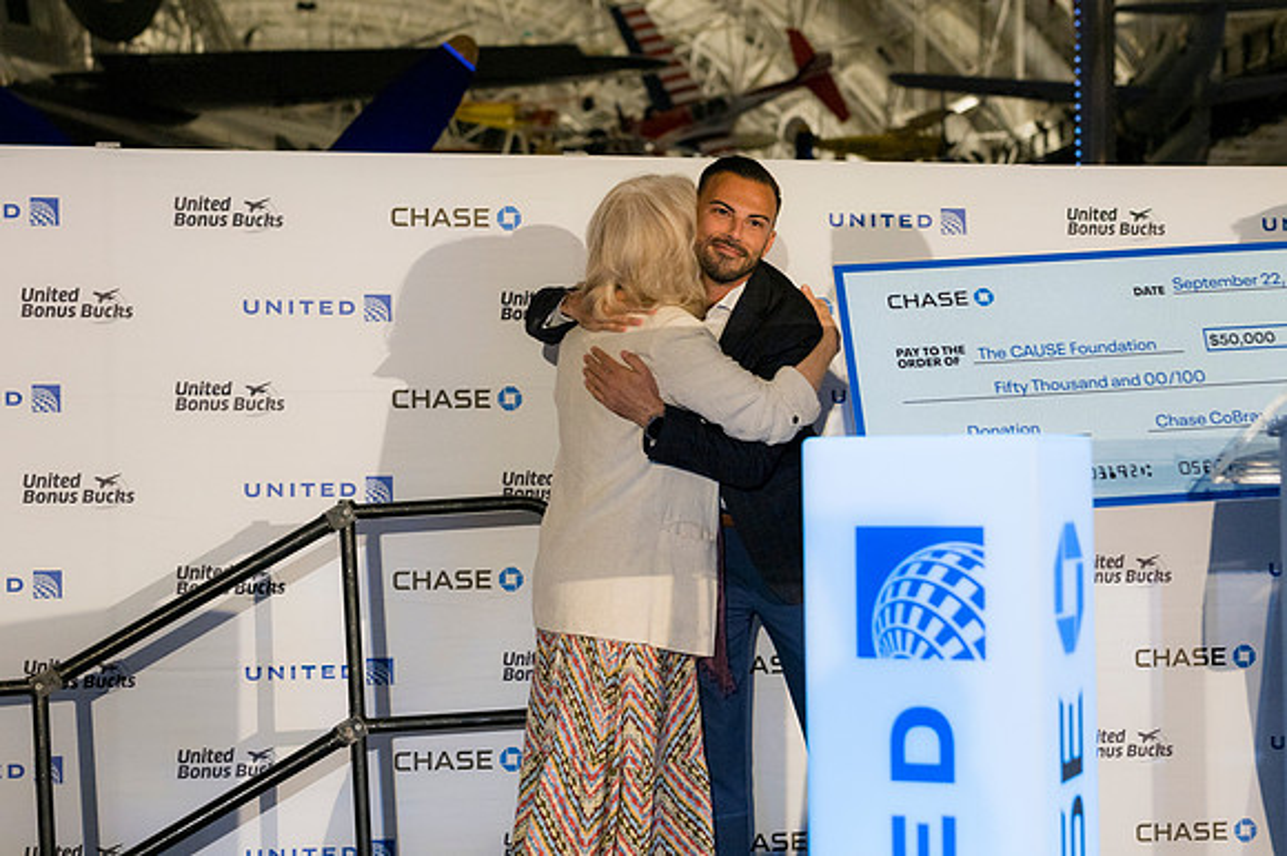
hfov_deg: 31.4
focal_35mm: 64
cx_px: 644
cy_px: 428
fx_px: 2287
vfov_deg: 21.2
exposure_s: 1/200
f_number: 2.8
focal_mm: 43
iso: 450
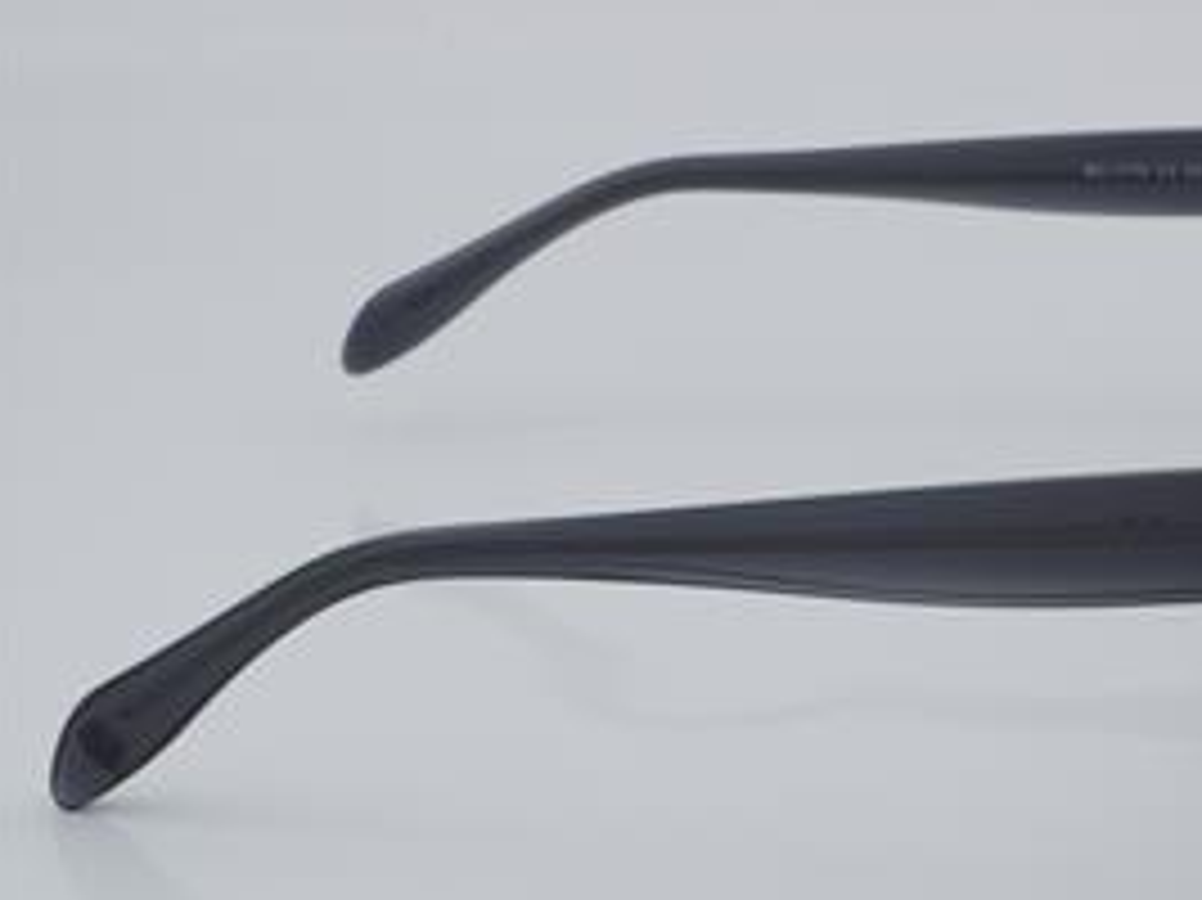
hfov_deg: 18.1
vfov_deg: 13.7
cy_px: 504
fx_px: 3748
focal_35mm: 108
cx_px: 887
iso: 100
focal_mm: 50
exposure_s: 1/4
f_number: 32
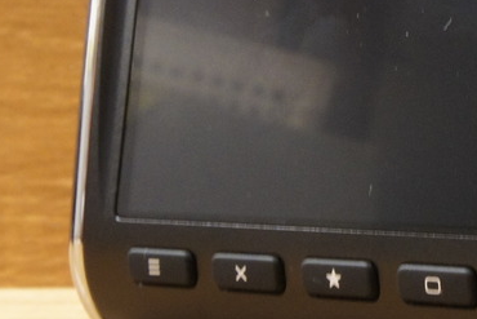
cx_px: 511
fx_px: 1803
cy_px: 21
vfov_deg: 10.0
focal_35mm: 136
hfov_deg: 14.7
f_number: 16
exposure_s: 1/10
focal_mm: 28
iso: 1600
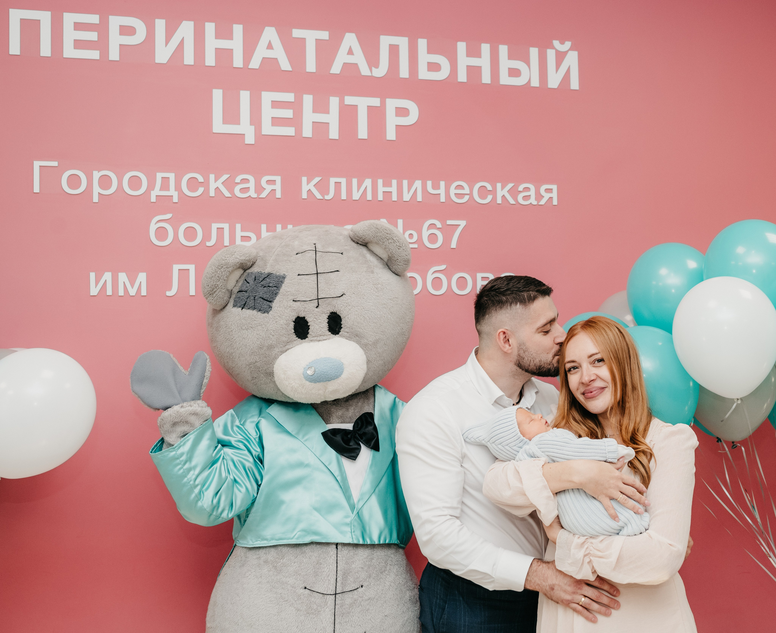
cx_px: 458
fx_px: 964
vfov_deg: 36.4
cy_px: 315
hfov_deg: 43.7
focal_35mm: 42
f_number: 4
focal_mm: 35
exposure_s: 1/160
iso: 640
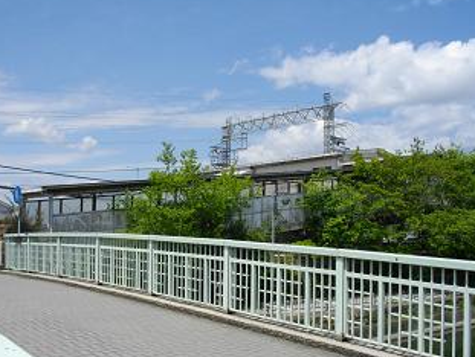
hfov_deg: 46.7
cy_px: 200
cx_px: 241
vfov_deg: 36.0
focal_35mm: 40
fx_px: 550
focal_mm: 5.7
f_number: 5.5
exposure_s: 1/640
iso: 100
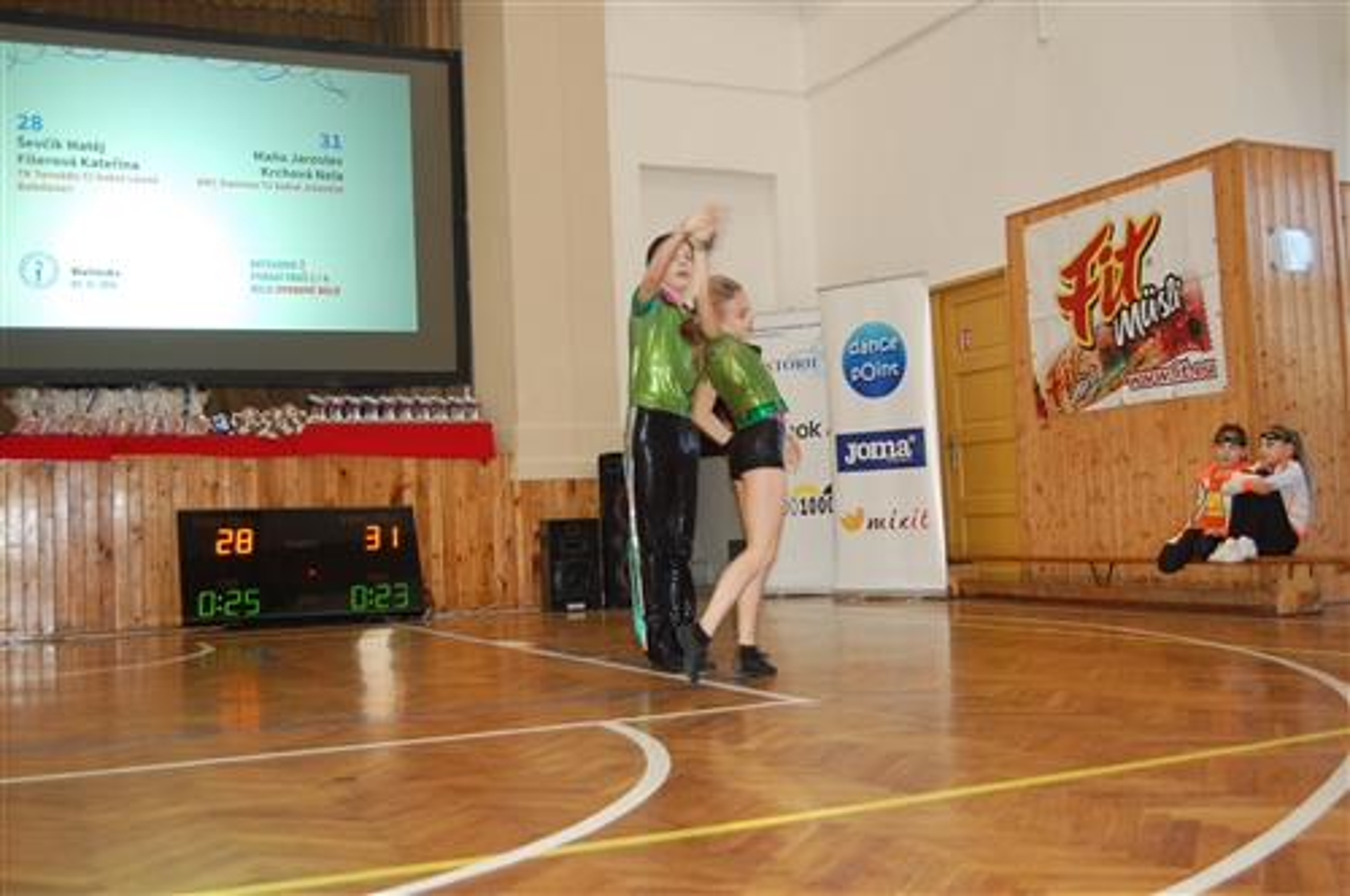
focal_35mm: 39
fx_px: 1461
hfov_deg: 49.6
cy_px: 448
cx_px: 675
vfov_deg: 34.1
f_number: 4
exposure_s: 1/60
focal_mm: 26
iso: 400
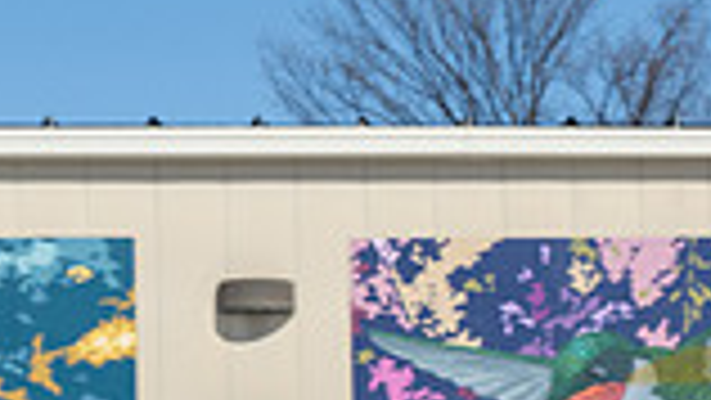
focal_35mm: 269
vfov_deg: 4.5
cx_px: 765
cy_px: 807
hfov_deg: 8.0
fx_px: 5073
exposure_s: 1/500
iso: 250
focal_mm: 70
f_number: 10
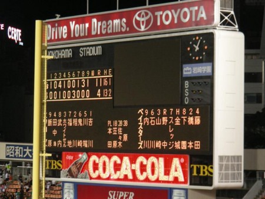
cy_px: 100
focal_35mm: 148
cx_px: 132
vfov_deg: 10.0
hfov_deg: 13.3
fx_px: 1134
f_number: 3.5
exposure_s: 1/42.8
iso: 200
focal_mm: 24.7
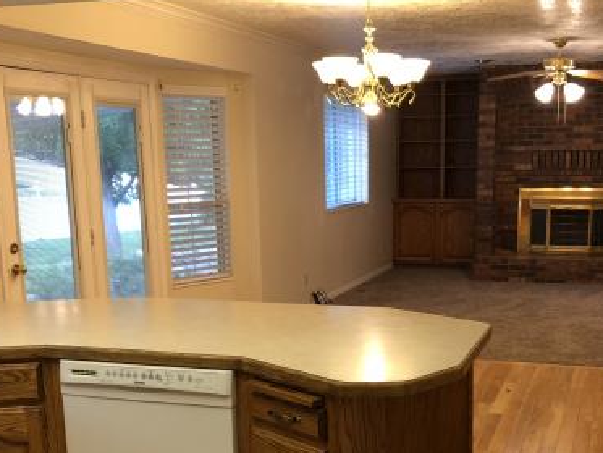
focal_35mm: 48
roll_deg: +1.2
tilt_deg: -11.6
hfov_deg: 39.5
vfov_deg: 29.9
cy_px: 330
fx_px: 836
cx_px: 365
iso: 40
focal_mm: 3.99
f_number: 1.8
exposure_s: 1/17
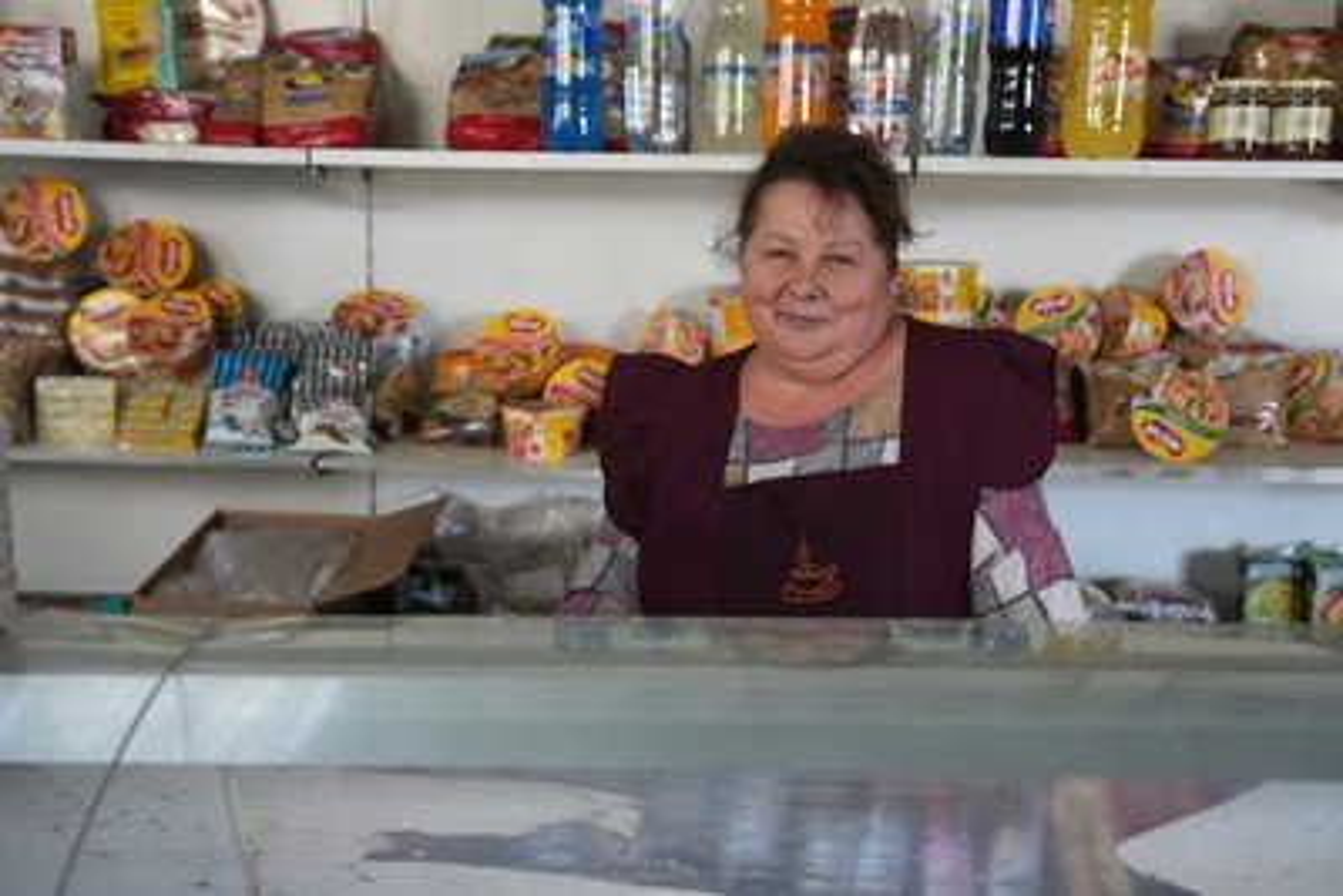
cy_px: 448
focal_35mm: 48
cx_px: 672
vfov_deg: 28.1
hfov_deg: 41.1
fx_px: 1791
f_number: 2.8
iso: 10000
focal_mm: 48
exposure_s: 1/500
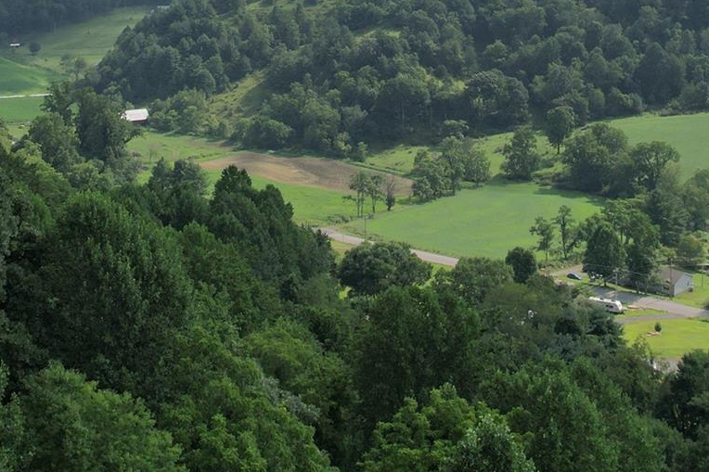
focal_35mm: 59
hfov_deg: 33.9
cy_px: -97
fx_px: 1162
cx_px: 335
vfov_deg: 21.3
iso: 100
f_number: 2.8
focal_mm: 8.38
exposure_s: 1/3200
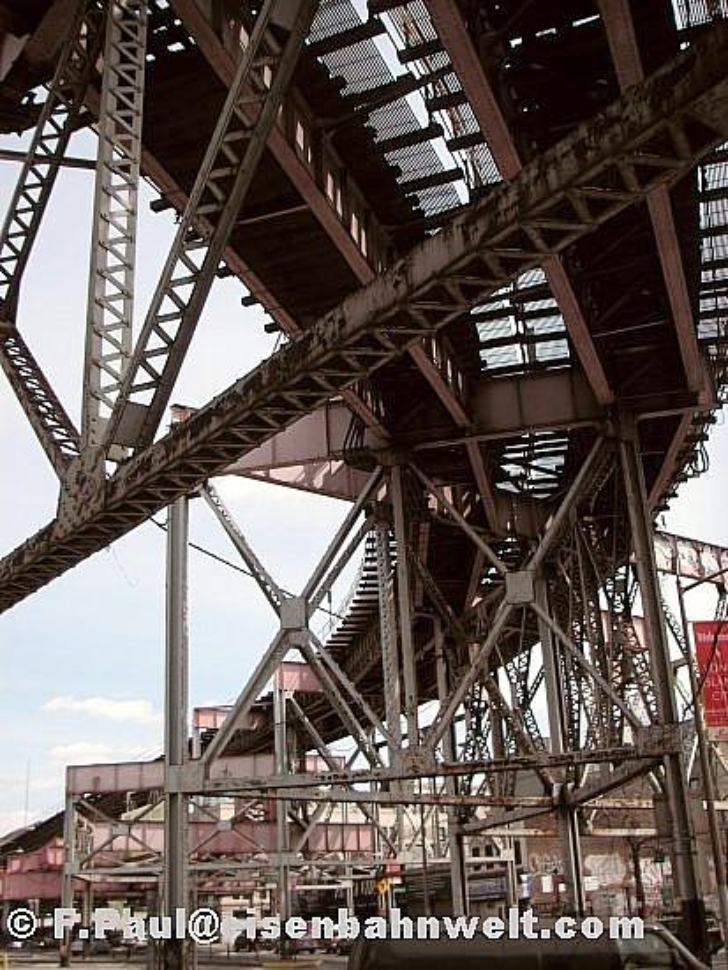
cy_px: 485
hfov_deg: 37.7
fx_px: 1065
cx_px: 364
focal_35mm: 38
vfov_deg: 49.0
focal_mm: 6.3
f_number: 3.3
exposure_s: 1/500
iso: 50
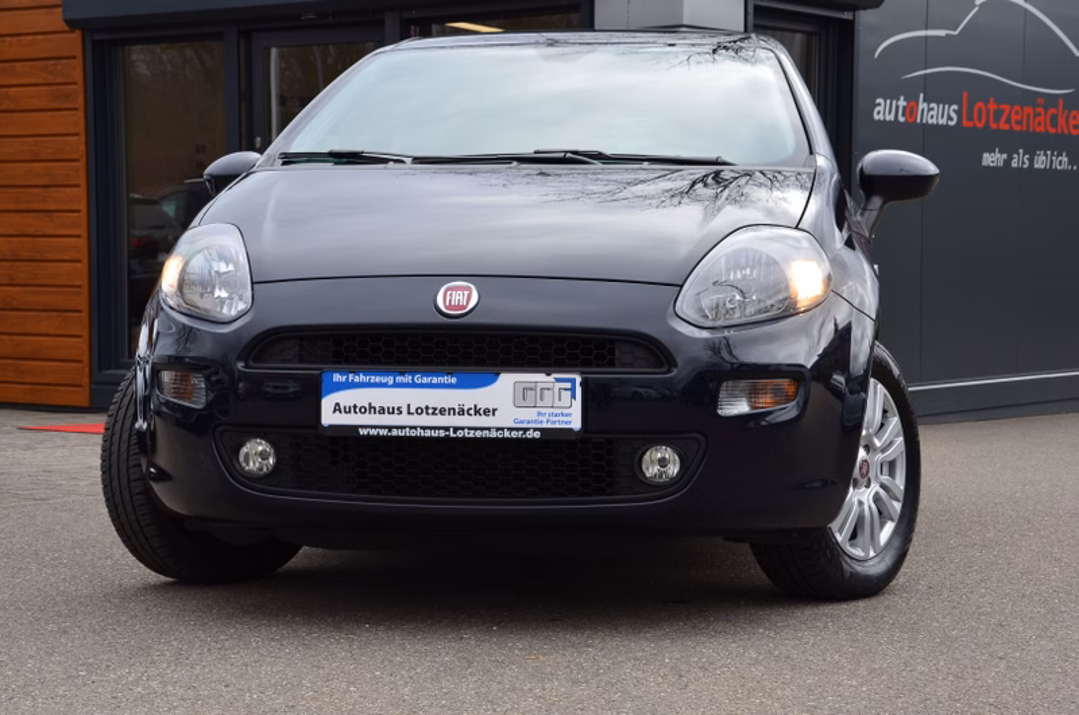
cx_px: 540
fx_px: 2243
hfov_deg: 27.0
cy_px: 358
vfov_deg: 18.1
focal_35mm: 75
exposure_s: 1/125
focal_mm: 50
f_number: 11
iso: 200
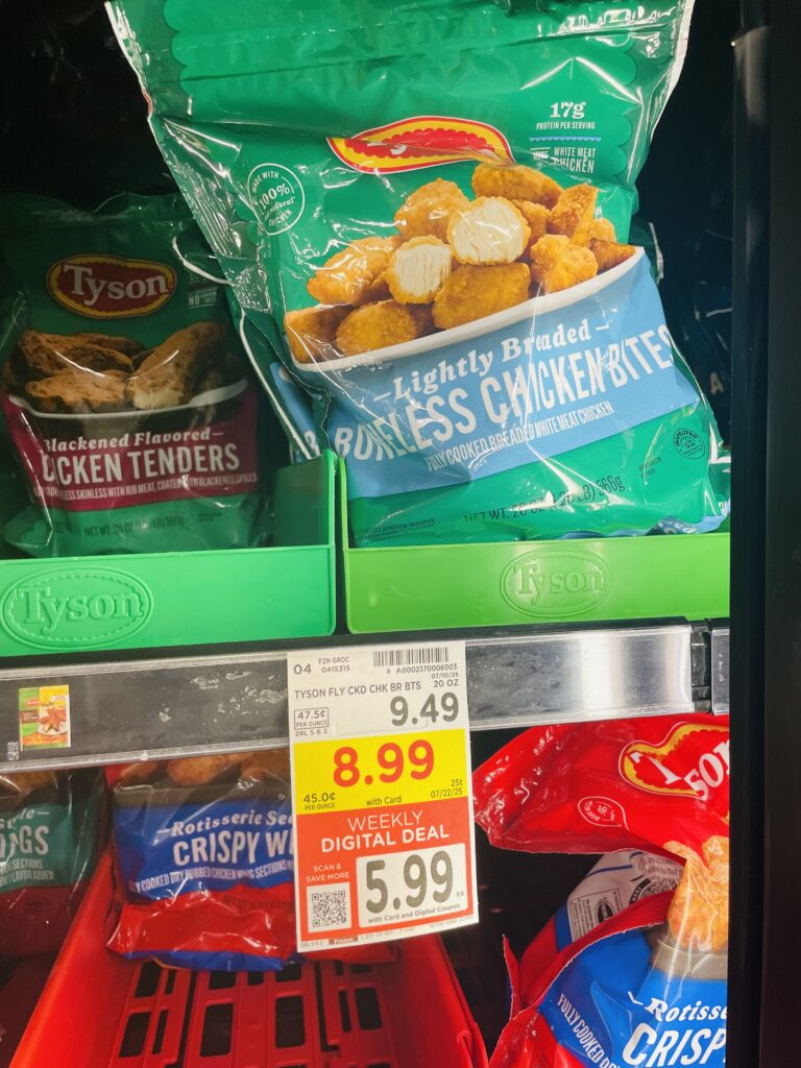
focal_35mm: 26
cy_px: 534
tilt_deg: -4.3
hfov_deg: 53.1
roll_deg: +1.2
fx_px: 802
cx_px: 400
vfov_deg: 67.3
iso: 100
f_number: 1.6
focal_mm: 4.2
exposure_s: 1/120
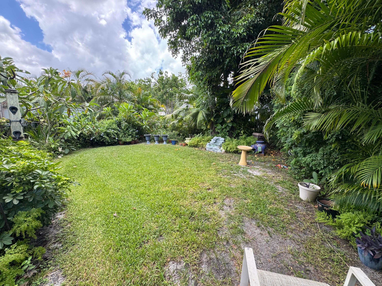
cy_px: 143
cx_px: 191
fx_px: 154
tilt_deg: -8.4
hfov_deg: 102.1
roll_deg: -1.0
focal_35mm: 14
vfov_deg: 85.7
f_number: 2.2
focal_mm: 2.22
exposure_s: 1/195
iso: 40
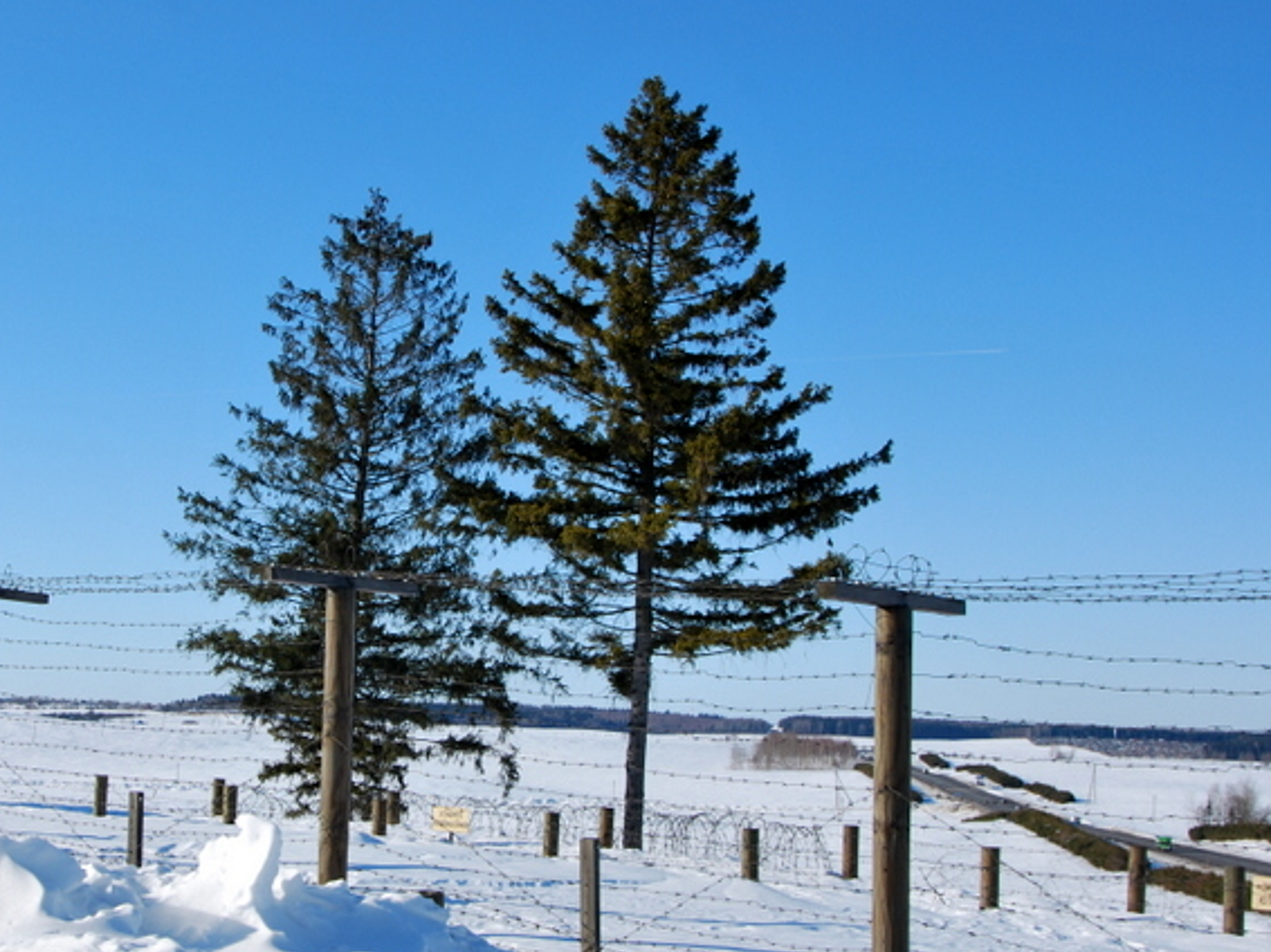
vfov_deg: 29.5
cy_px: 591
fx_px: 1798
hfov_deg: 38.4
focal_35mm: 49
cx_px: 400
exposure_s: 1/250
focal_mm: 24
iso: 100
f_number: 8
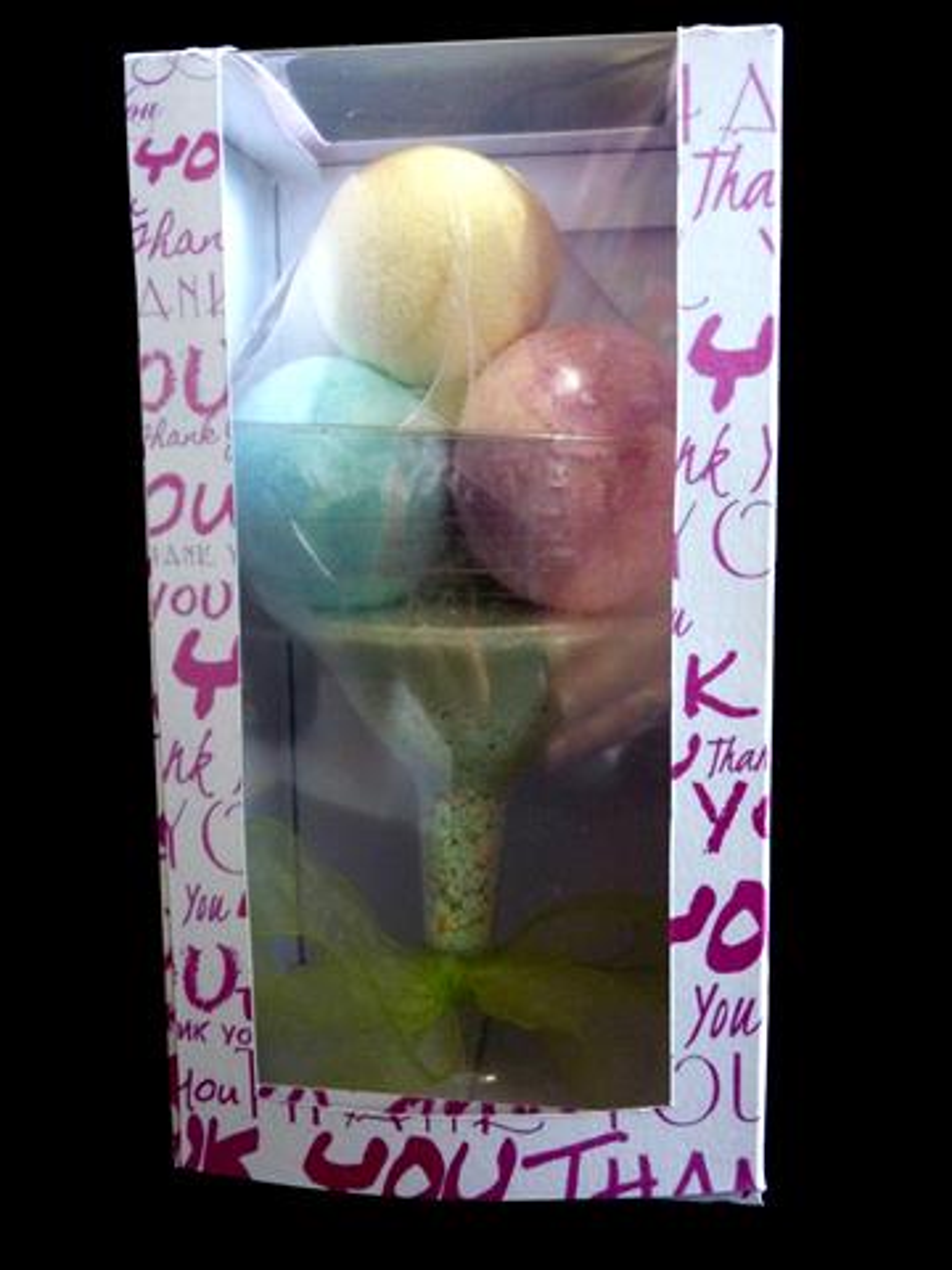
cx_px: 476
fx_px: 1467
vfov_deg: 46.8
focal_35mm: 40
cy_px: 635
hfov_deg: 36.0
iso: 400
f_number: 3.6
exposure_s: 1/30
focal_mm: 6.5
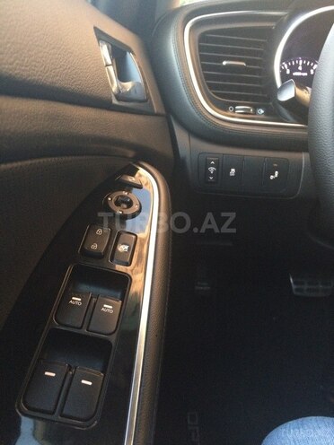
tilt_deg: -22.1
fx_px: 373
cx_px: 167
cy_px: 222
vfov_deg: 61.7
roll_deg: -0.8
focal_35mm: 29
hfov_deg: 48.2
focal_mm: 4.15
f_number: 2.2
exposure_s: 1/20
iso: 320
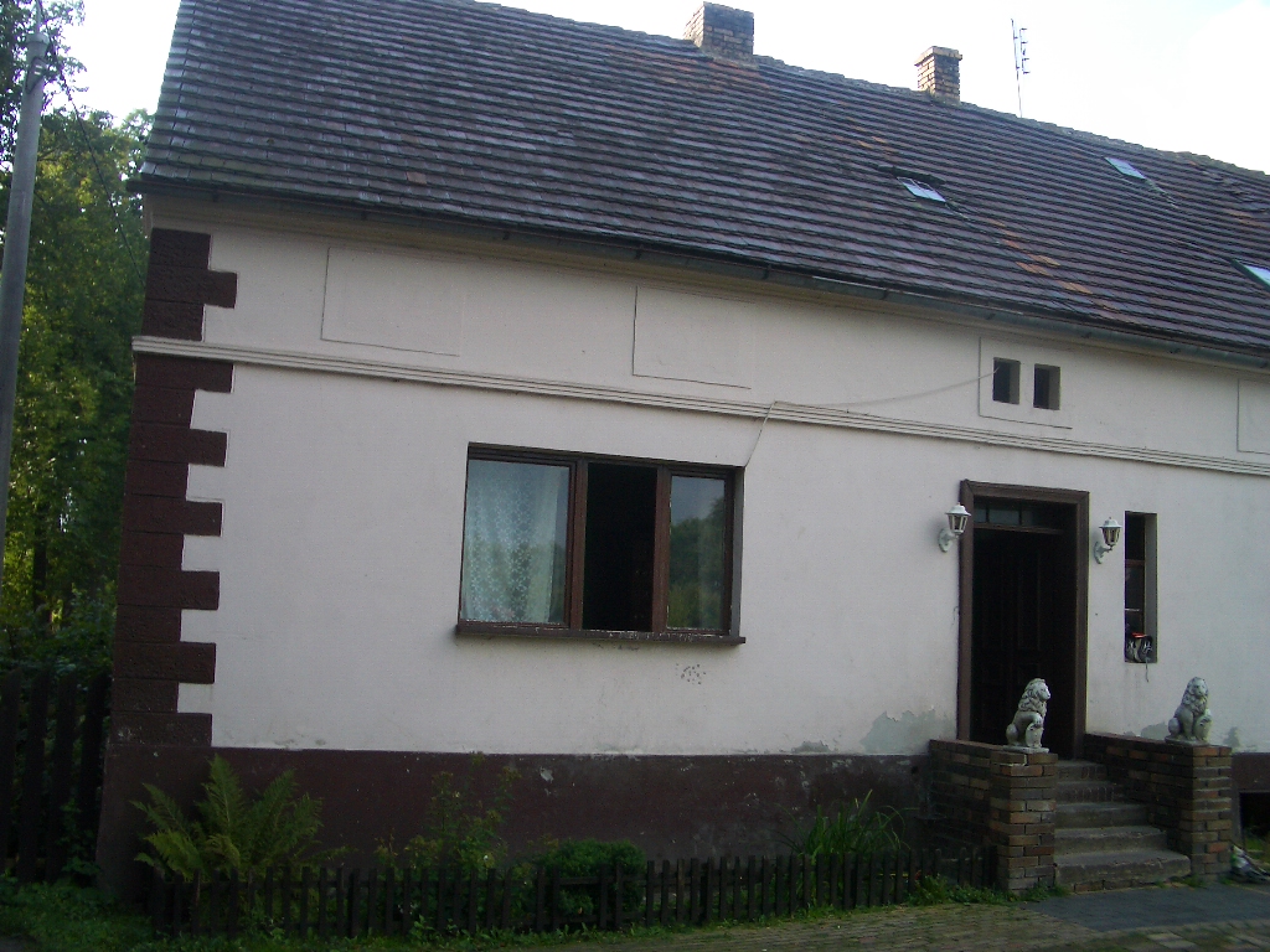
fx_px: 1284
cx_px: 635
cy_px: 476
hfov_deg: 52.6
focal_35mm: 35
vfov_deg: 40.7
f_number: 4.3
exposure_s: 1/250
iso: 50
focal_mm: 5.8
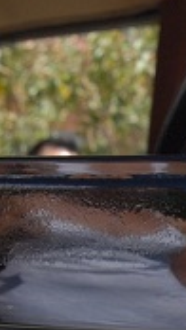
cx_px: 294
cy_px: 411
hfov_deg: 5.5
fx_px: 1918
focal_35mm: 219
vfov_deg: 9.7
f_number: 10
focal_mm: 52
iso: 400
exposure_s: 1/250
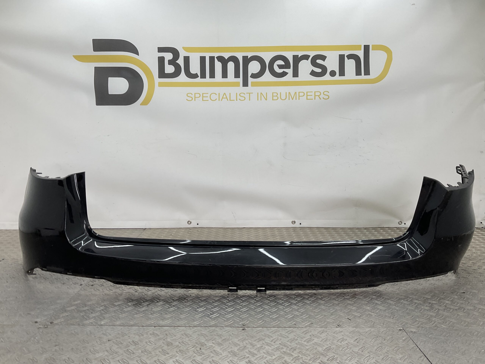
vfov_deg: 48.2
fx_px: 406
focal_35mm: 29
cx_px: 242
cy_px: 182
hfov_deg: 61.7
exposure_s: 1/153
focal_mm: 3
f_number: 1.8
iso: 16
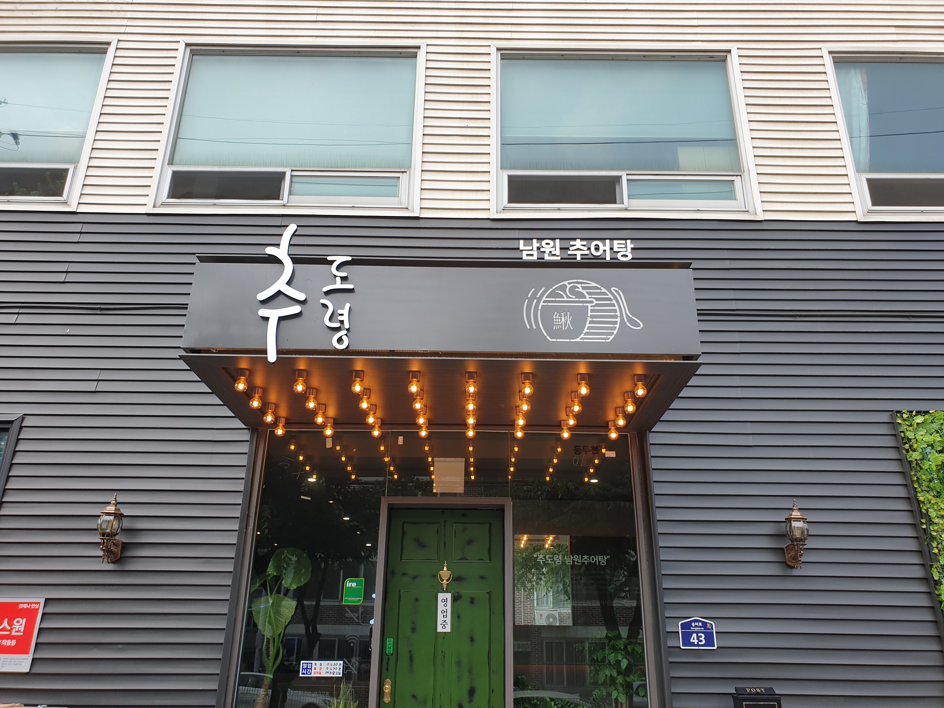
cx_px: 472
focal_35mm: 26
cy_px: 354
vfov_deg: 53.1
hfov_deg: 67.3
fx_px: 709
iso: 50
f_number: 2.4
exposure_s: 1/744
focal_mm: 4.3
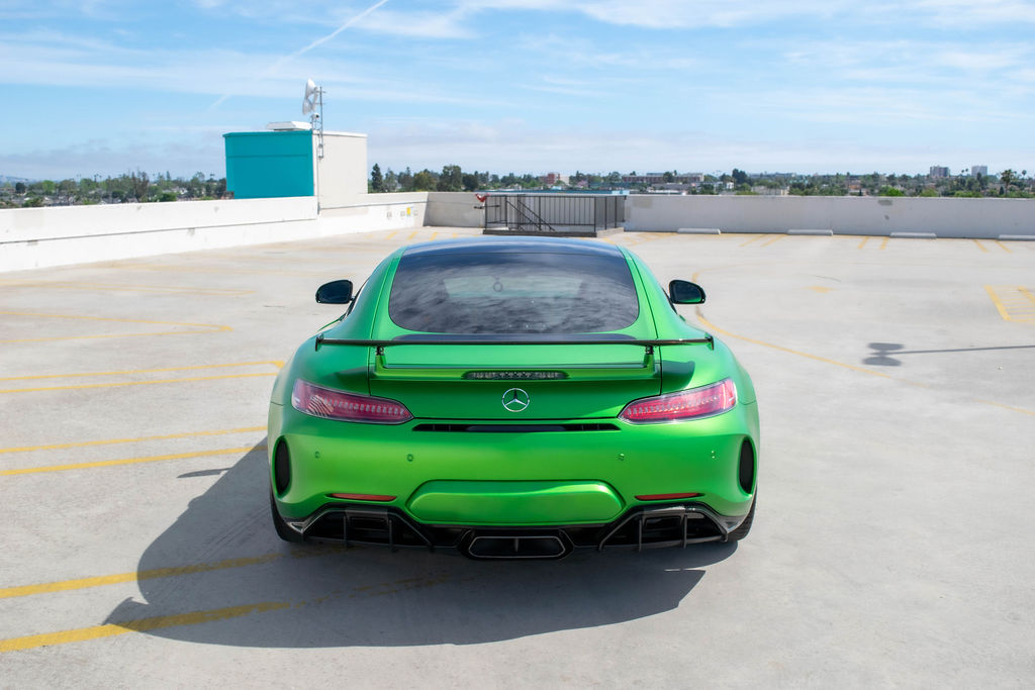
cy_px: 345
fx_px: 1078
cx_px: 518
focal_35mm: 38
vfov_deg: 35.5
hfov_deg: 51.3
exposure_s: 1/1600
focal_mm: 25
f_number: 7.1
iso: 400
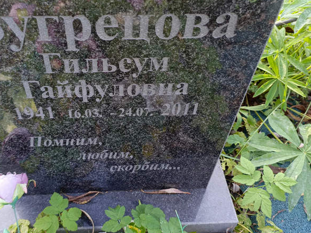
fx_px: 305
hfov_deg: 53.6
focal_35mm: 34
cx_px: 125
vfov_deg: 41.8
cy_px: 110
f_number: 1.69
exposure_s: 1/60
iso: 159
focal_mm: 4.76
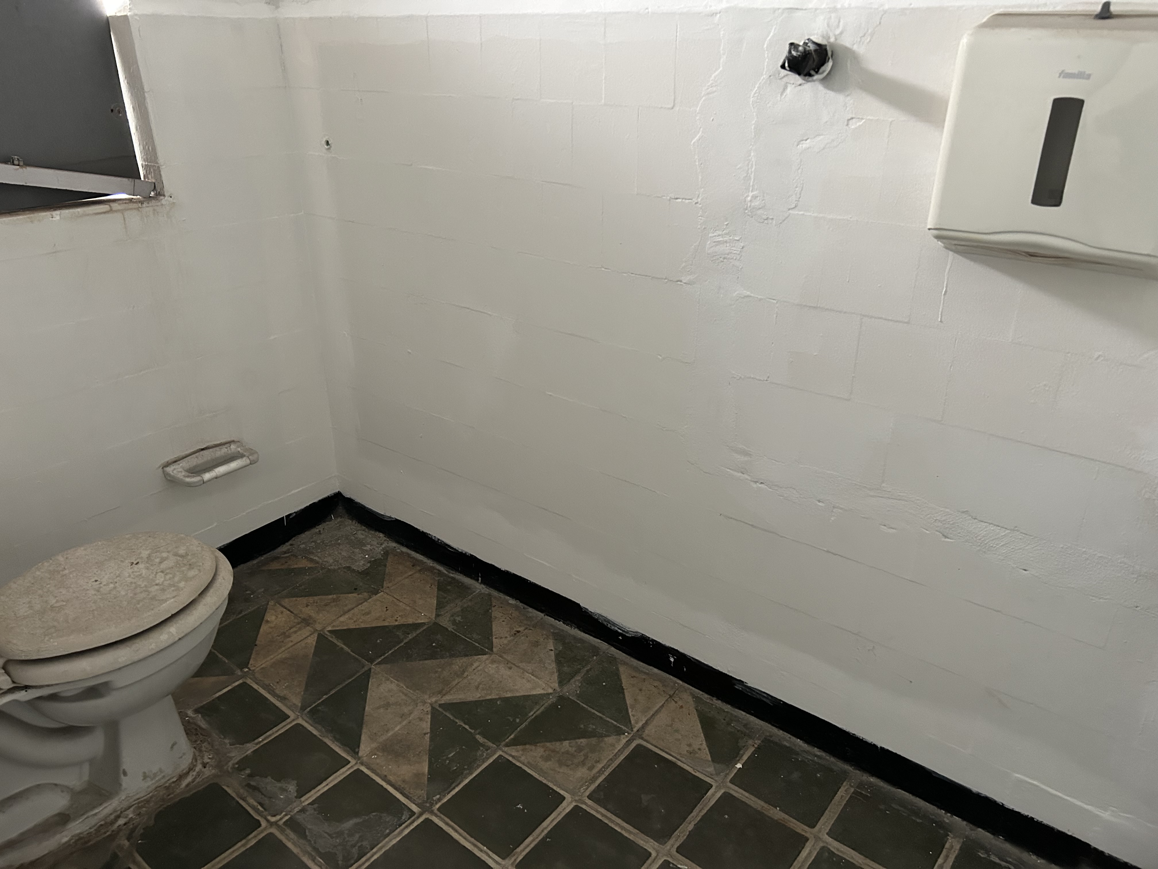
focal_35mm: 26
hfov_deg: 67.3
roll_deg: +0.4
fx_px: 870
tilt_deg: -22.8
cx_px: 579
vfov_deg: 53.1
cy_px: 434
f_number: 1.5
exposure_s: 1/60
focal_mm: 5.7
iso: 400
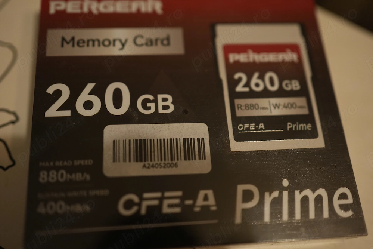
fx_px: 363
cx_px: 186
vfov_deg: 37.9
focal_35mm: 35
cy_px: 124
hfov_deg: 54.4
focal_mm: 35
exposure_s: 1/125
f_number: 1.8
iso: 1600
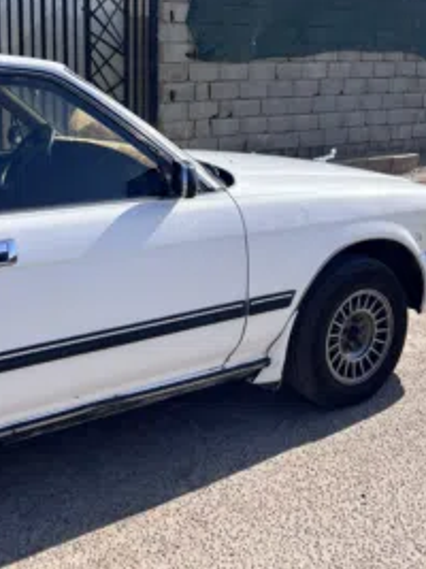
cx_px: 177
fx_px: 640
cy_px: 147
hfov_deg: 36.7
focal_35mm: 39
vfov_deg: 46.3
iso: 50
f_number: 1.5
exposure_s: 1/5076
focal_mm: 5.7
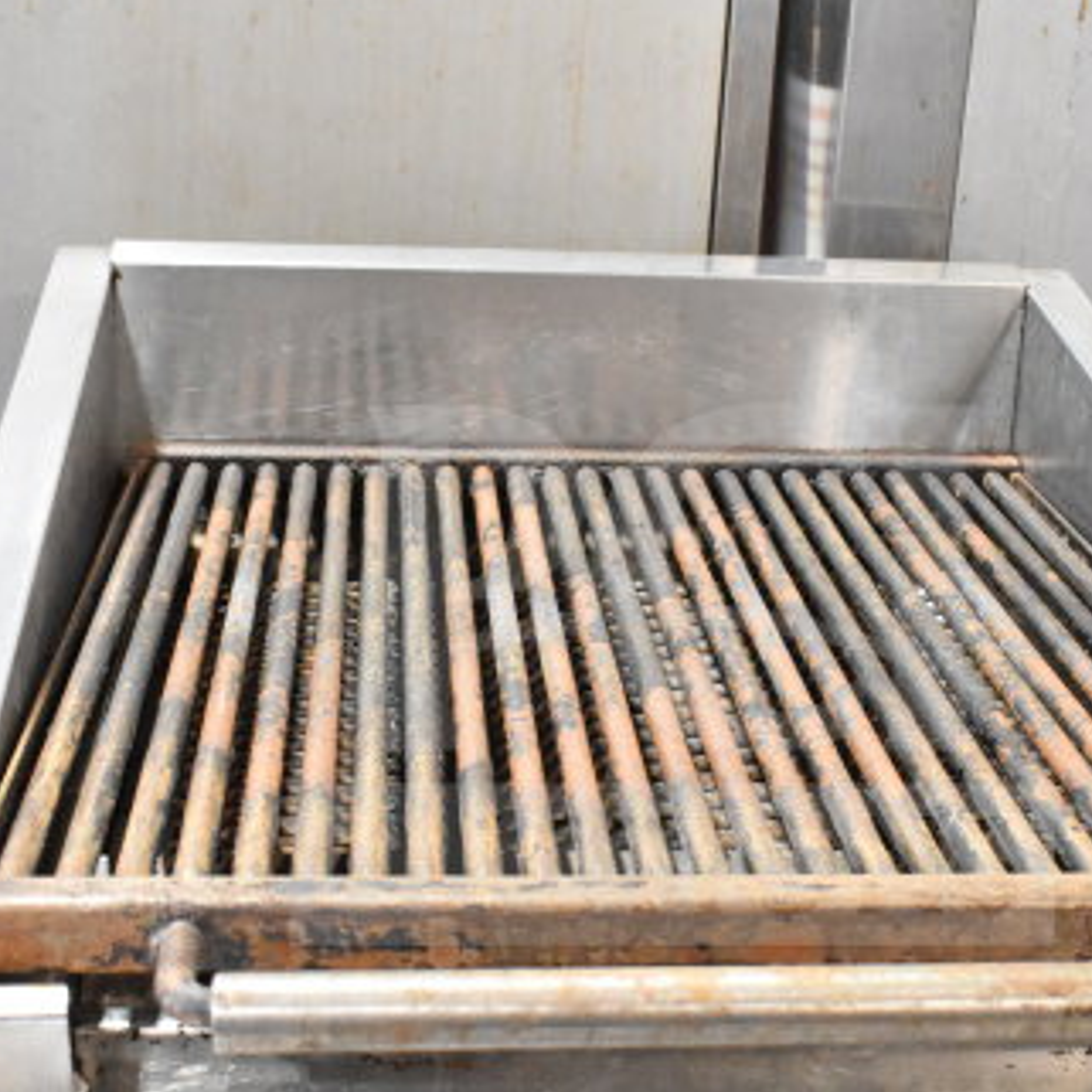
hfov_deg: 27.2
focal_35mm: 63
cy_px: 675
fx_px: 2248
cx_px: 670
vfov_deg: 27.2
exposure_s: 1/160
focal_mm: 26
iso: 6400
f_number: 6.3
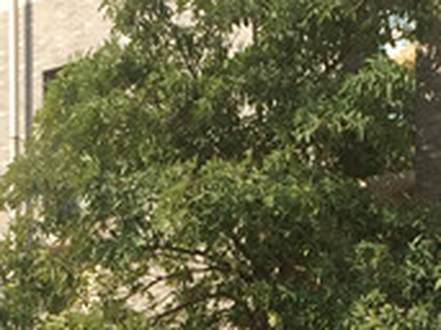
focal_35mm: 136
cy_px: 575
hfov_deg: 14.5
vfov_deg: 10.3
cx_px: 263
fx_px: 1731
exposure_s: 1/1276
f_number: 2.2
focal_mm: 4.15
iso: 32
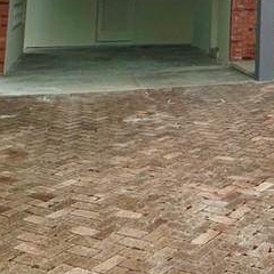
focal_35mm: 66
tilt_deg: +6.5
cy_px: -71
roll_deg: -0.7
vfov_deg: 23.4
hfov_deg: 23.2
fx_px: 591
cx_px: 355
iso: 50
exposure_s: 1/2564
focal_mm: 2.22
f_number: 2.2
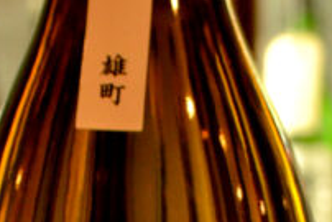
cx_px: 150
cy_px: 382
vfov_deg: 8.5
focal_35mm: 157
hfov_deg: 13.1
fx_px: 1449
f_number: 4
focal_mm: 22
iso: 1600
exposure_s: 1/250
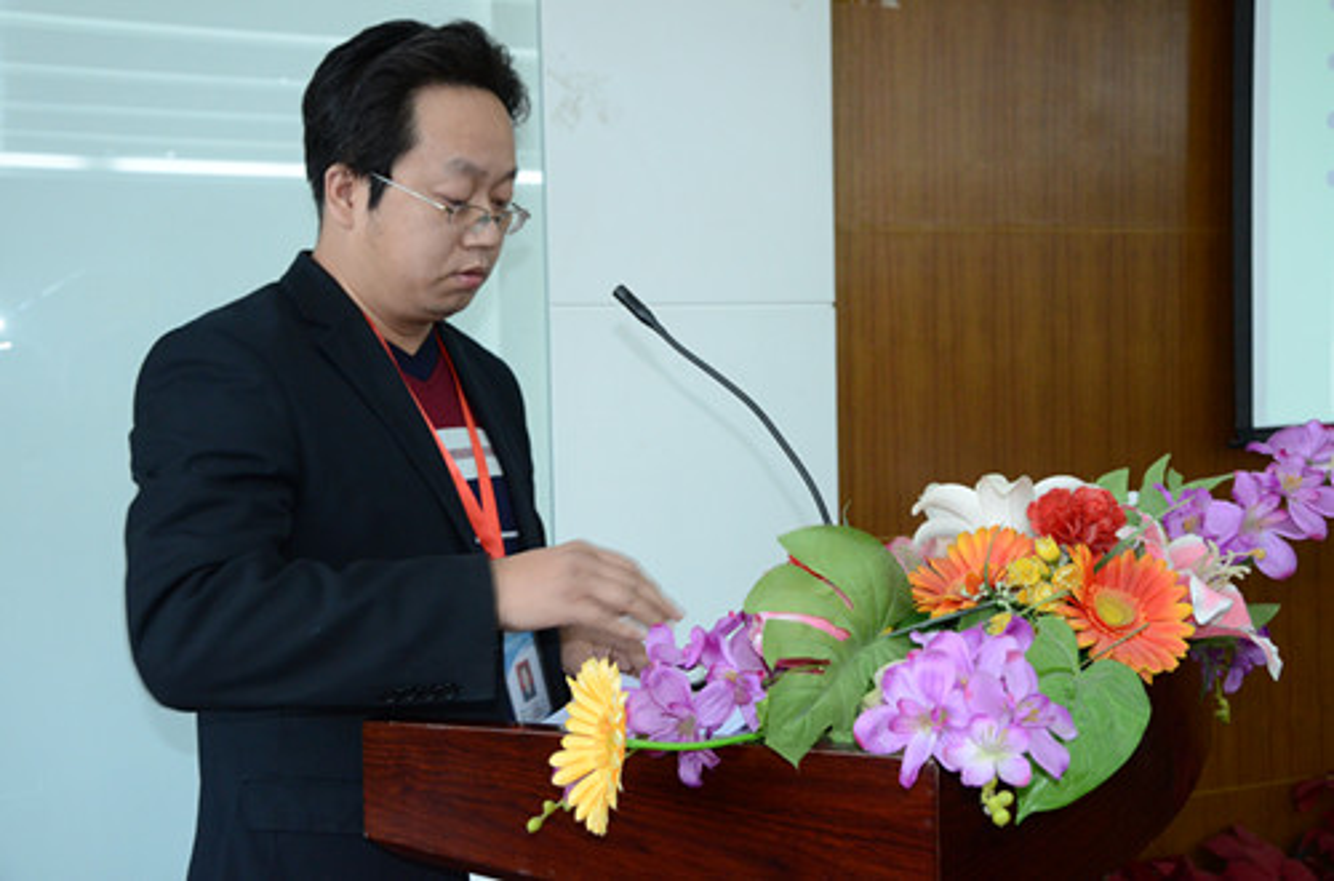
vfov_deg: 31.7
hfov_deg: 46.5
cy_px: 440
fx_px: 1551
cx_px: 667
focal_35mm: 42
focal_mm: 28
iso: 2000
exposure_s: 1/80
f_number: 6.3
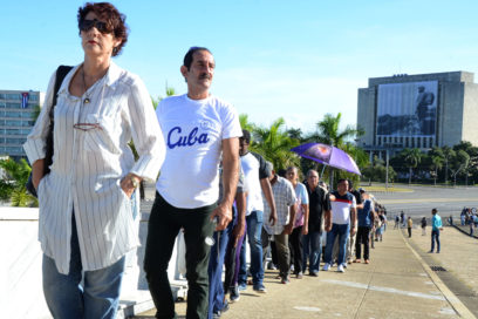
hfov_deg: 42.3
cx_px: 239
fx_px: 617
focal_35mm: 46
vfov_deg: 28.9
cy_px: 160
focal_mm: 31
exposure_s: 1/125
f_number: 14
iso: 320
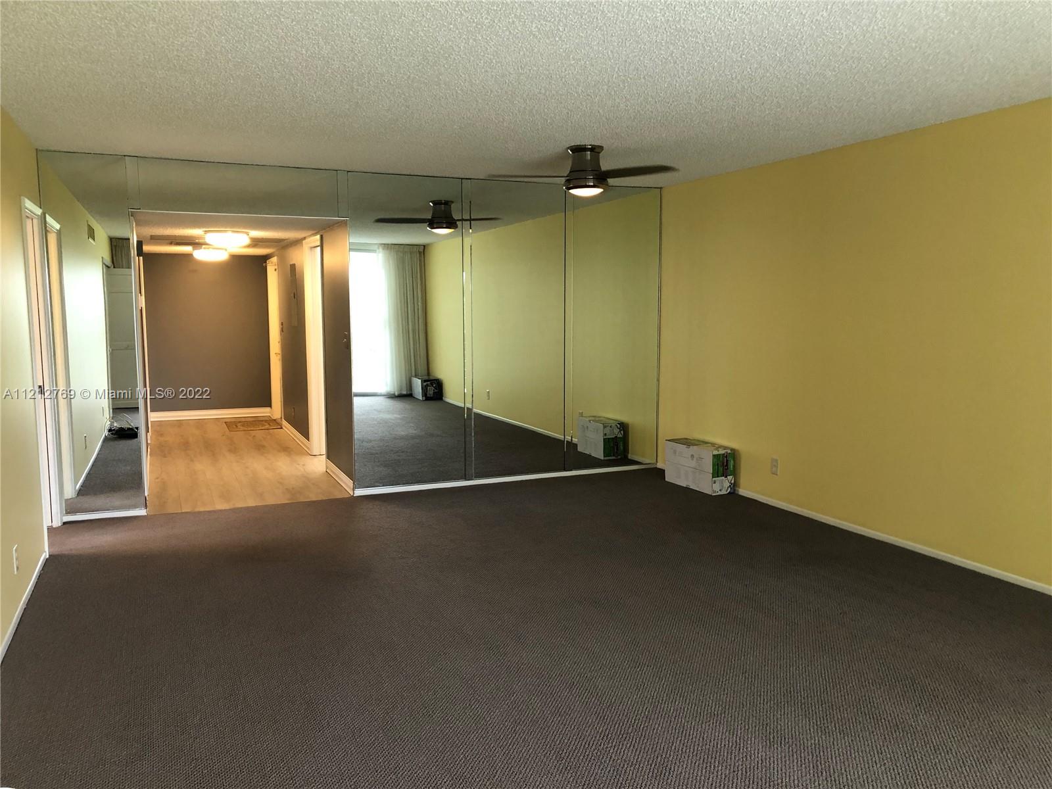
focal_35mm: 28
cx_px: 526
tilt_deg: -5.1
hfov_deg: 63.4
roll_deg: -0.1
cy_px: 394
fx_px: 851
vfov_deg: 49.7
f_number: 1.8
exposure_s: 1/20
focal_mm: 3.99
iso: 40
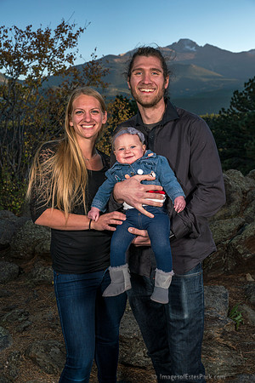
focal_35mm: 45
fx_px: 478
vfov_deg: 43.6
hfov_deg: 29.9
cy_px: 192
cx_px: 128
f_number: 6.3
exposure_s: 1/250
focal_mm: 45
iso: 100
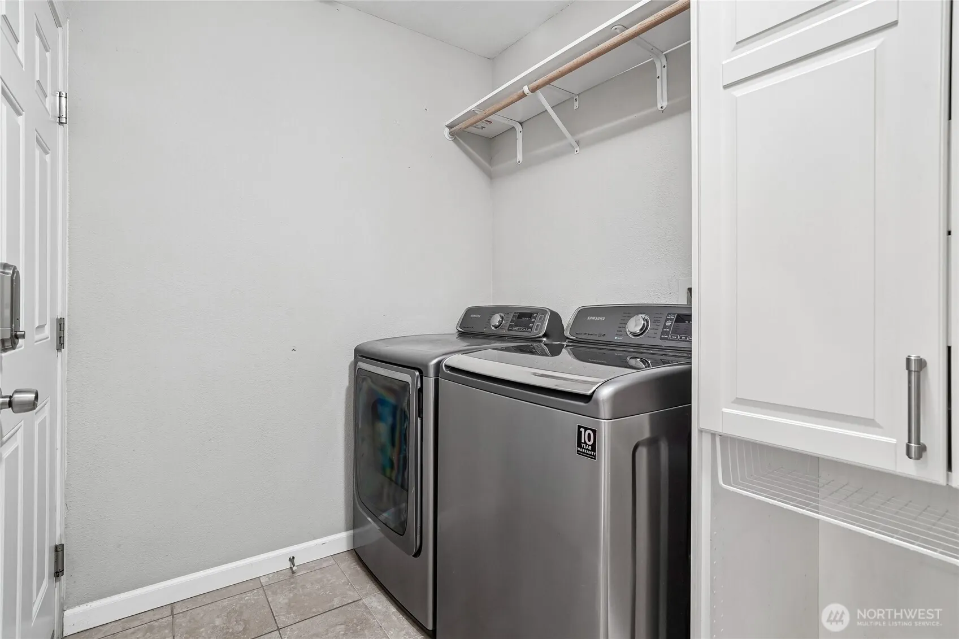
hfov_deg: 96.7
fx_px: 426
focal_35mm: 16
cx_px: 480
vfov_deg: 73.7
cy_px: 320
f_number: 8
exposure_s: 1/6
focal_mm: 16
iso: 1600
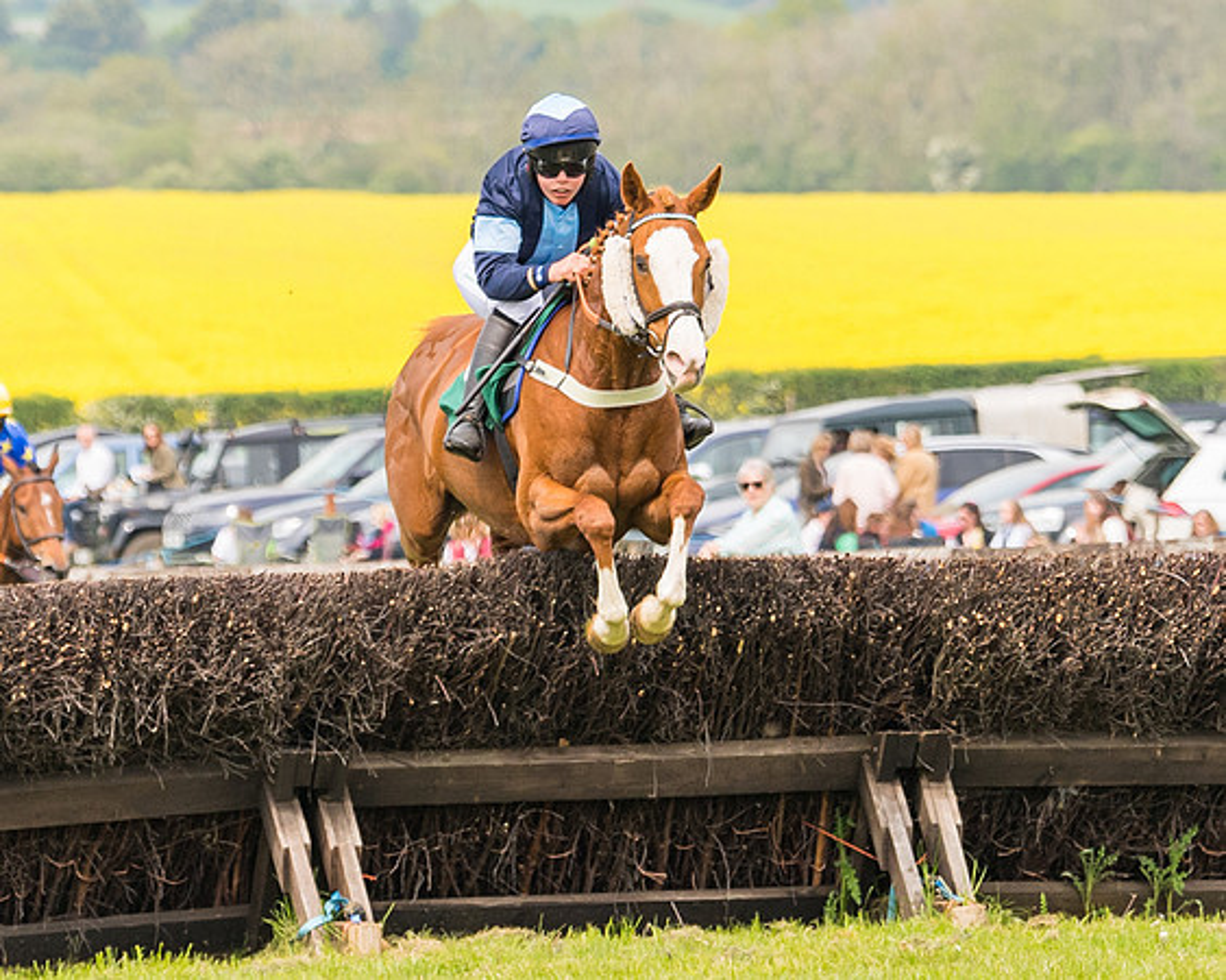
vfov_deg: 3.6
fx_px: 15478
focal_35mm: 427
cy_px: 444
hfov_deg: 4.5
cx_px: 624
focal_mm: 135
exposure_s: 1/2000
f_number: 4
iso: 400
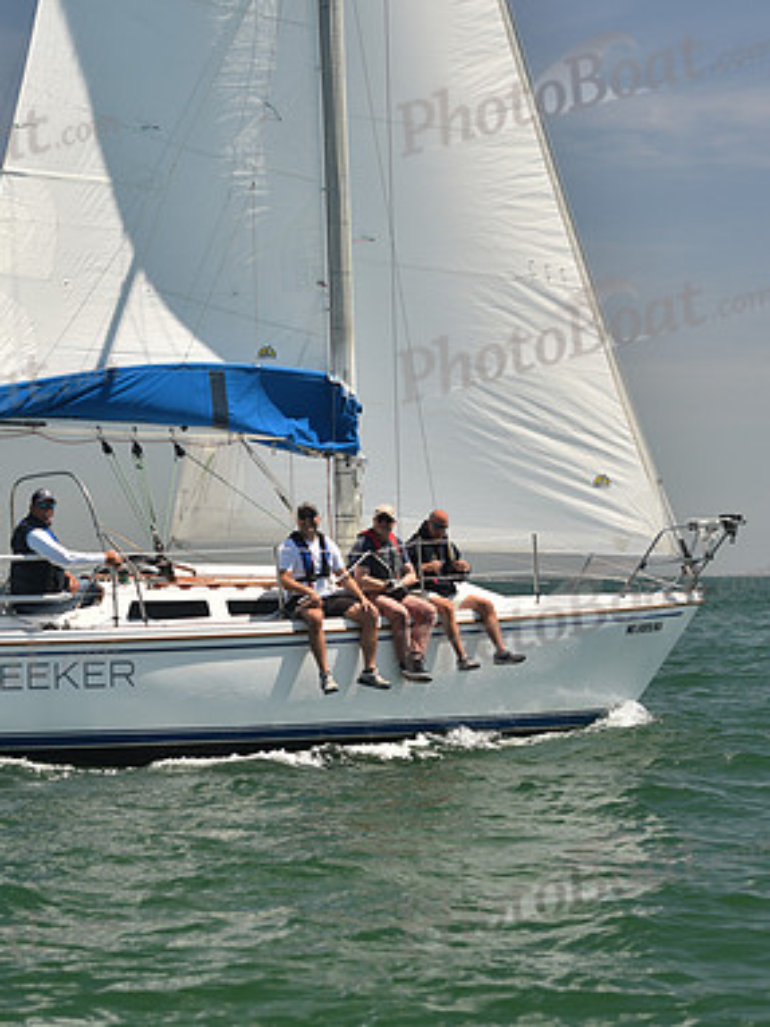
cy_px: 511
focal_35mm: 102
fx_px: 3027
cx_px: 260
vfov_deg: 19.3
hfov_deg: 14.5
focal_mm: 70
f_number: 5
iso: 250
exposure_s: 1/800
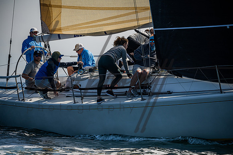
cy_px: 78
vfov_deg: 5.9
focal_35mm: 234
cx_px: 116
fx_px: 1516
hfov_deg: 8.8
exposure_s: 1/6400
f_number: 5
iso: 400
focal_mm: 230
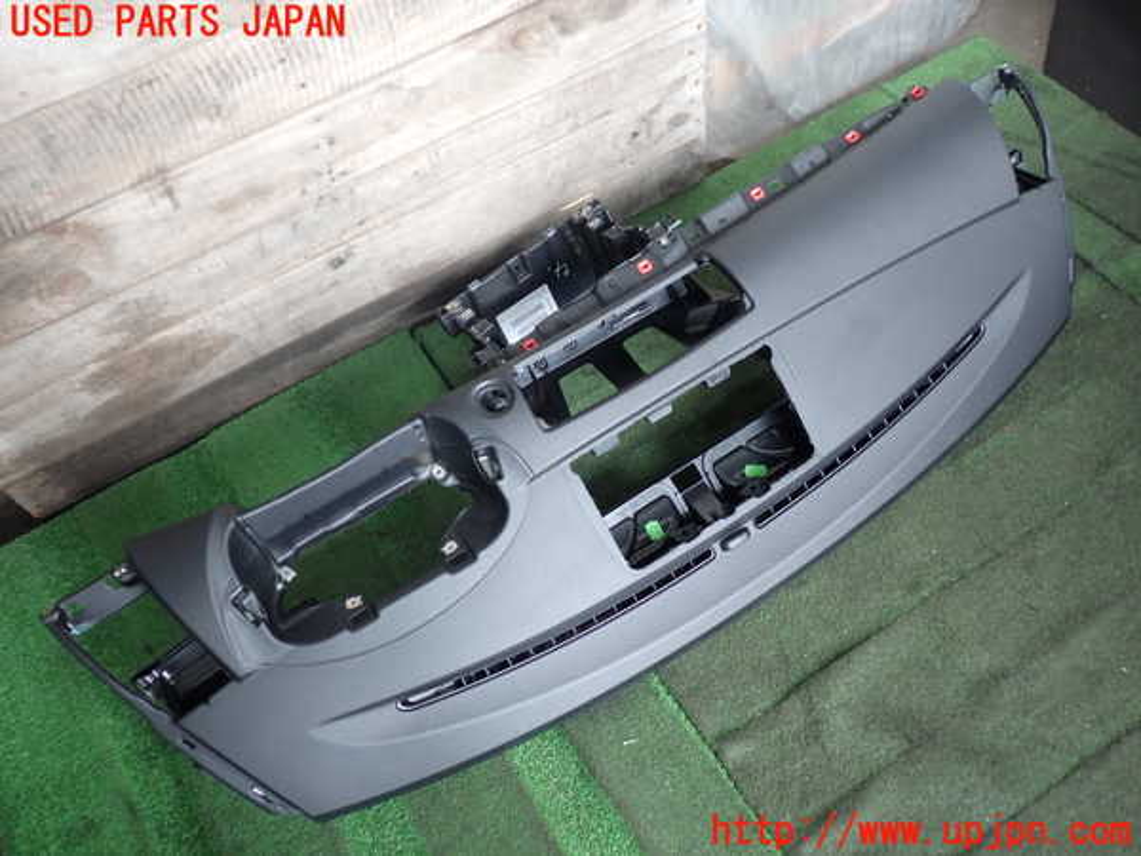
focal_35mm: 30
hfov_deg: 60.0
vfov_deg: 46.8
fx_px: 989
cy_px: 428
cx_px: 570
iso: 200
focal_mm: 5.4
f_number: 2.3
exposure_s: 1/50
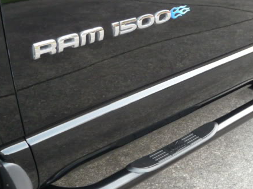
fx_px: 445
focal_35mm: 61
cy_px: 127
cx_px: 157
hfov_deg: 31.6
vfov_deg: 23.9
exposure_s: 1/30
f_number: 3.3
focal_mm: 4.7
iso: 250
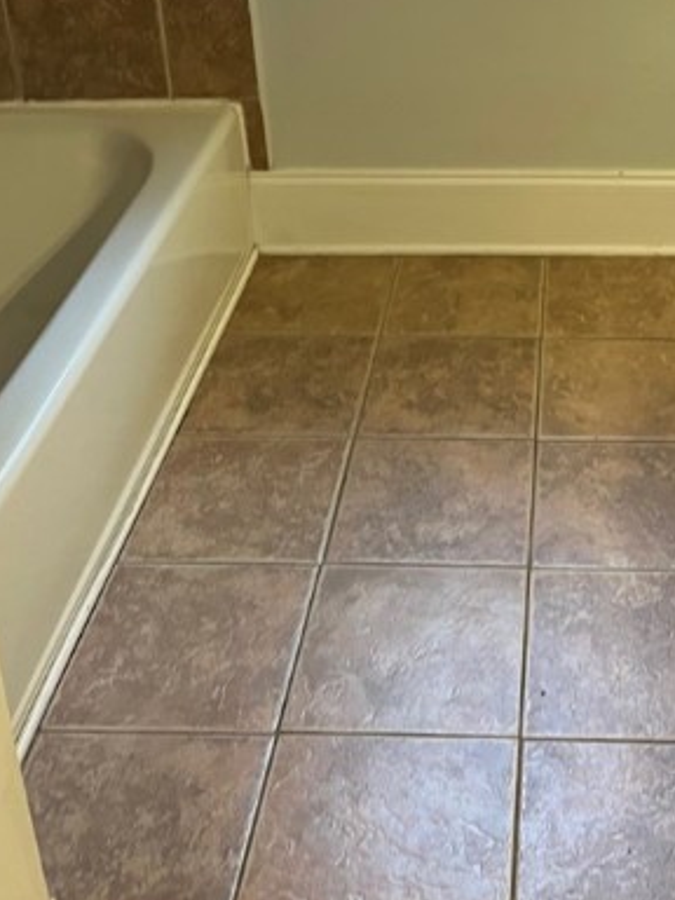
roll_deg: +3.0
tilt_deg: -21.9
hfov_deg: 27.6
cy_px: 59
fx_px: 1352
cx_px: 516
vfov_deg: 34.4
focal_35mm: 52
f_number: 1.6
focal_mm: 5.1
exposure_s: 1/60
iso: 125
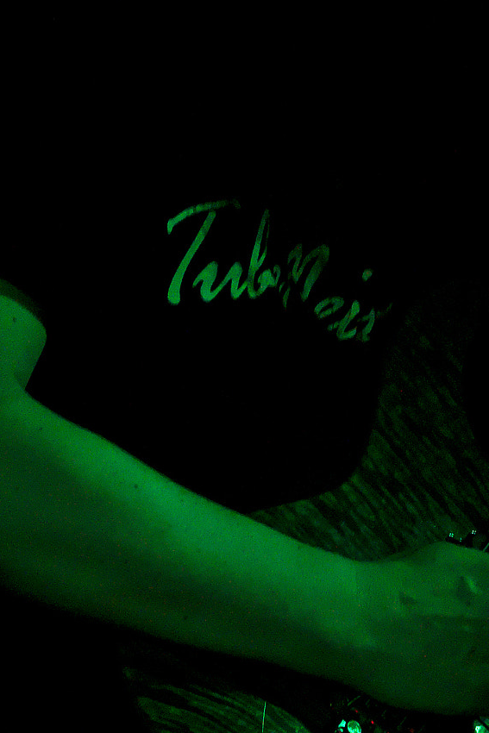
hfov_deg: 5.4
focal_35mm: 253
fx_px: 5152
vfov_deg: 8.1
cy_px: 410
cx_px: 401
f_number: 5.6
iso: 3200
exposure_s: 1/60
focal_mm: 70
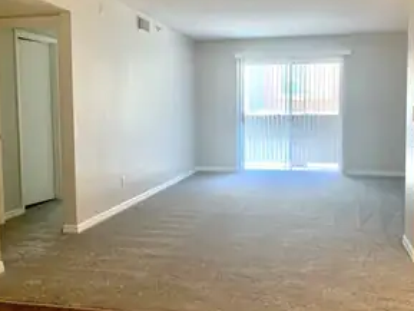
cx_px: 235
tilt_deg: -5.0
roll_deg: +0.2
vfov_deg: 39.7
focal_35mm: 36
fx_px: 431
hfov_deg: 51.2
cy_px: 145
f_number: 1.8
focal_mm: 4.25
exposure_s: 1/60
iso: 250
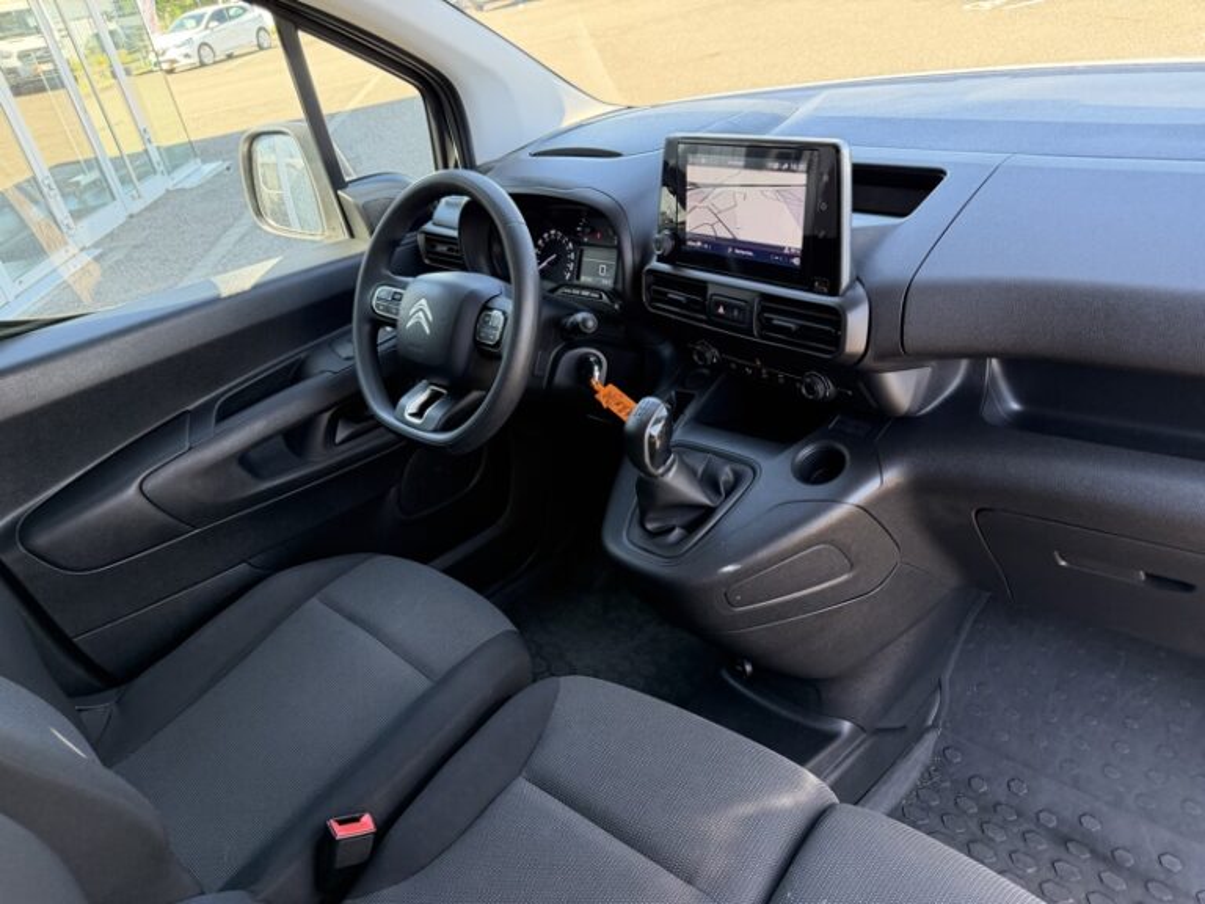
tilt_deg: -29.9
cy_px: 452
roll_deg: +10.9
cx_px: 602
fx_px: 835
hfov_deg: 71.6
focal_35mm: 24
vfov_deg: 56.8
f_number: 1.78
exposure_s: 1/176
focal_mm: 6.76
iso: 200
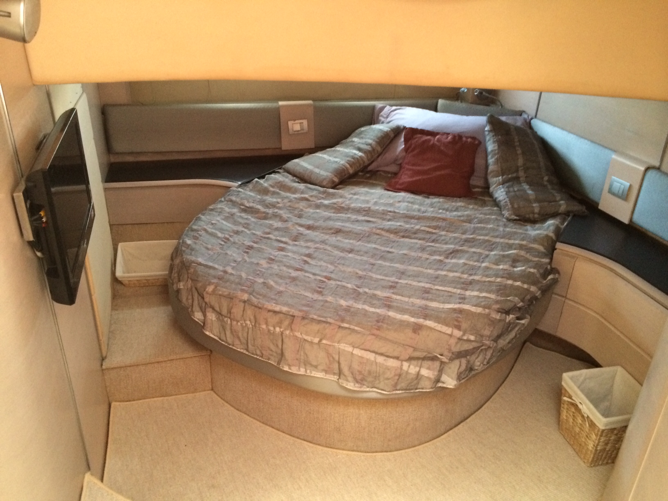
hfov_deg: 60.0
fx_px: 579
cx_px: 334
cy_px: 250
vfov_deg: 46.8
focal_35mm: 30
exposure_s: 1/24
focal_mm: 4.12
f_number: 2.2
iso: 320
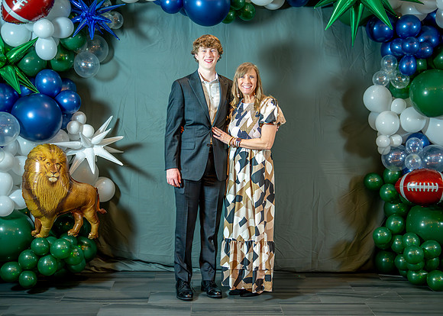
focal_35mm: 54
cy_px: 158
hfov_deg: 36.1
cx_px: 240
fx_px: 679
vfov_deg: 26.2
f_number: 1.2
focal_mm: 50
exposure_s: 1/400
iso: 1250
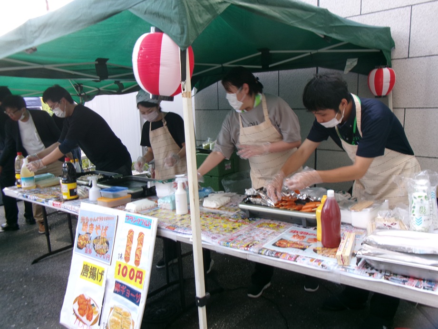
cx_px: 219
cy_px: 164
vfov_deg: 49.8
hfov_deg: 63.4
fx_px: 354
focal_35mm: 28
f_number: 3.9
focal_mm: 5.1
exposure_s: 1/56
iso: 100
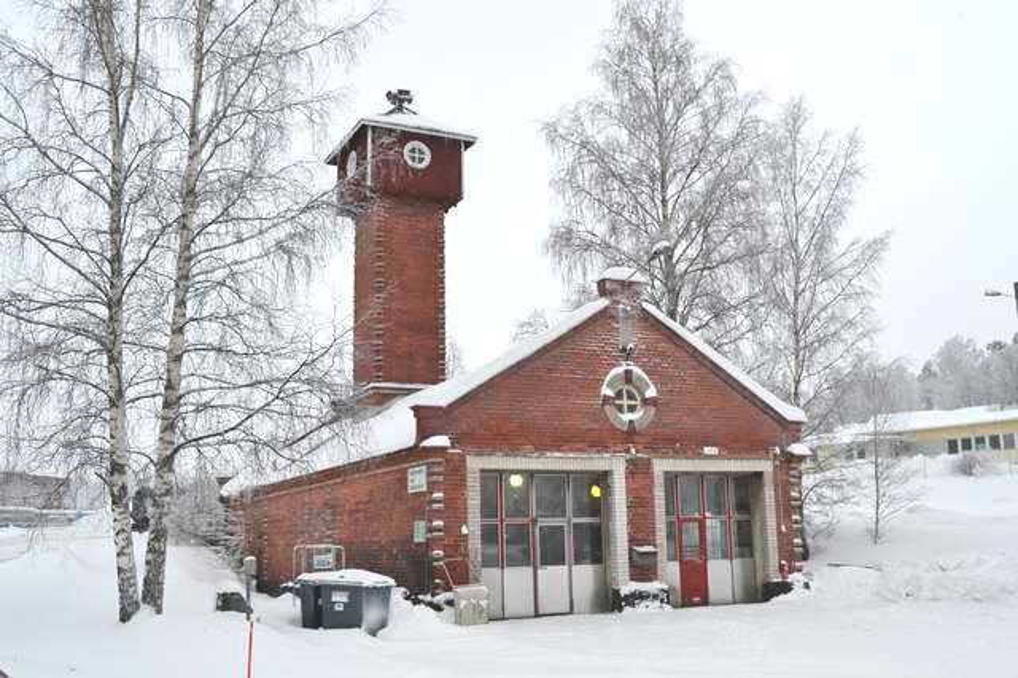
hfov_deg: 53.2
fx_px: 1017
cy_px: 339
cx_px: 509
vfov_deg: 36.8
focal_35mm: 36
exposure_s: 1/200
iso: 400
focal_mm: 24
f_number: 10
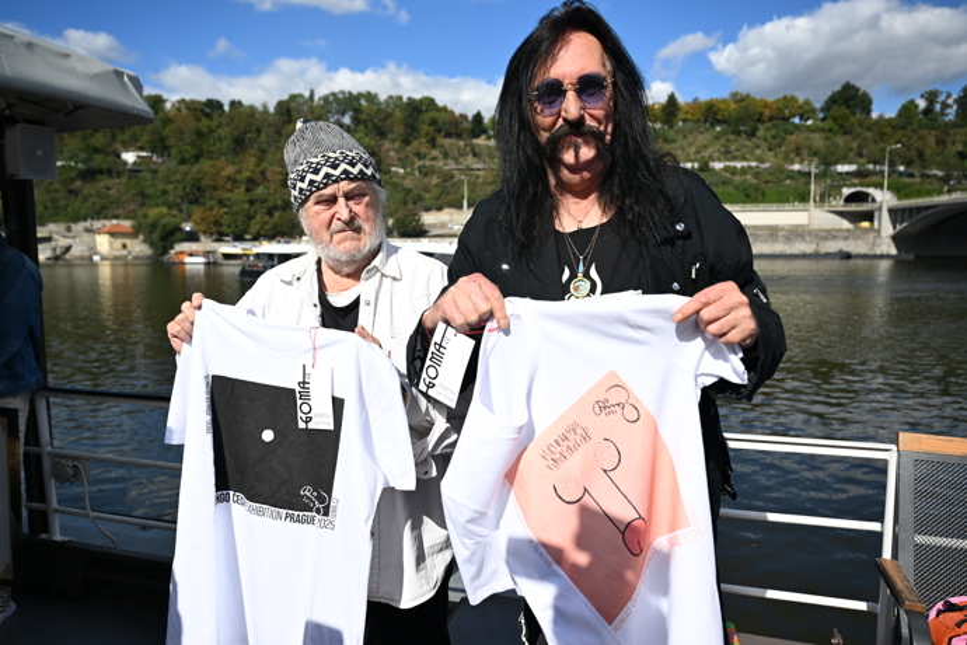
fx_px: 712
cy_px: 322
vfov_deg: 48.7
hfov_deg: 68.4
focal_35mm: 26
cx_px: 484
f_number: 4
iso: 400
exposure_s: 1/5000
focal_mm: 26.5
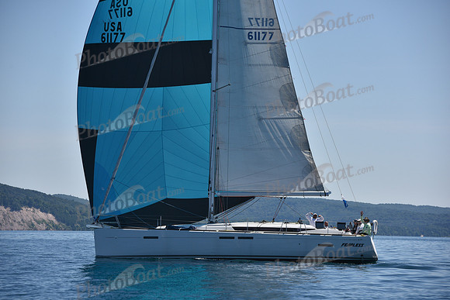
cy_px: 150
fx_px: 2000
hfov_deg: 12.8
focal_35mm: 160
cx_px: 225
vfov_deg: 8.6
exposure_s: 1/800
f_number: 7.1
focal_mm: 160
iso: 250
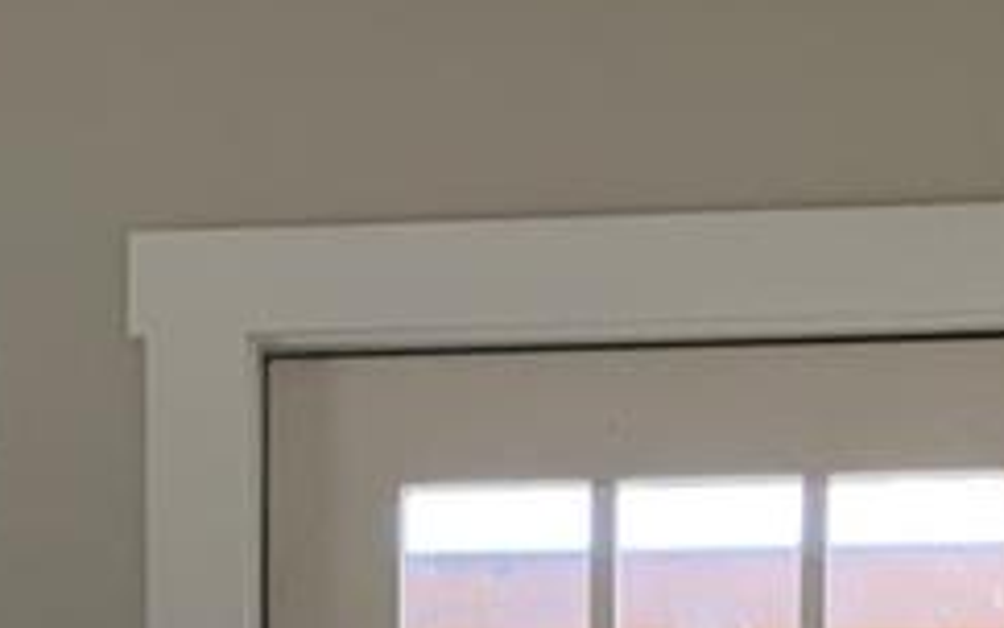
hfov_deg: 12.0
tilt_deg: -9.0
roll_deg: +0.0
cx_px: 207
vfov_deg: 6.8
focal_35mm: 174
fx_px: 4762
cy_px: 1929
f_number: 1.8
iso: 80
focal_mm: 4.25
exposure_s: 1/120
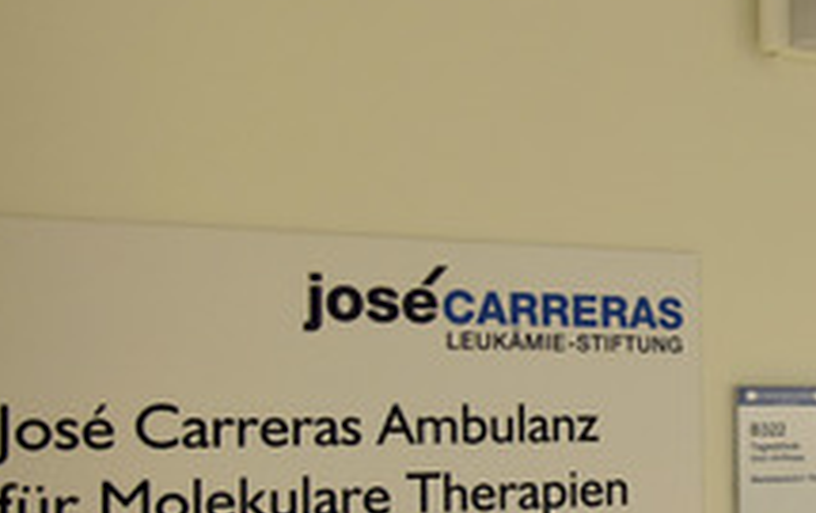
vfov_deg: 20.2
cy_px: 388
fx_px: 1425
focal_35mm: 64
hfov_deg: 30.0
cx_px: 799
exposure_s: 1/100
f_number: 7.1
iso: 4000
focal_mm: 30
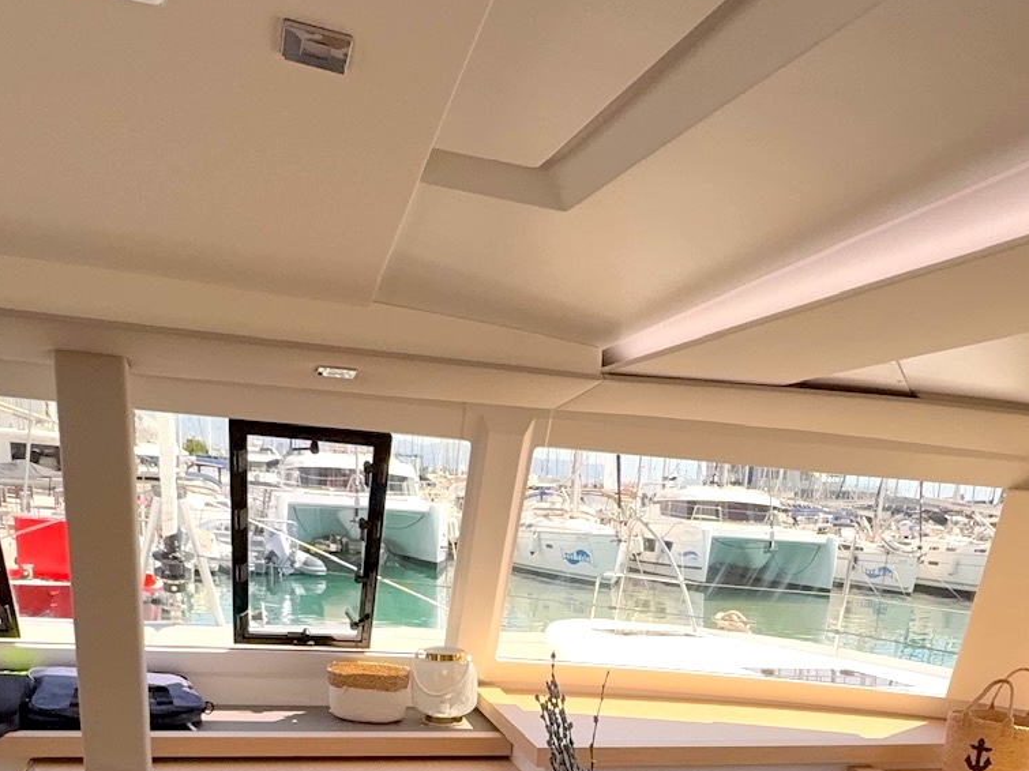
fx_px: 1129
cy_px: 857
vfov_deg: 32.9
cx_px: 626
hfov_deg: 48.6
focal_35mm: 38
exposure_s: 1/445
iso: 64
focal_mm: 2.22
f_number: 2.2
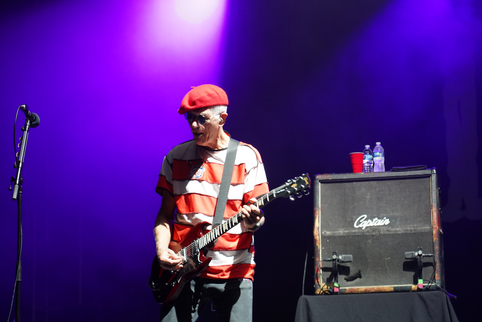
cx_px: 248
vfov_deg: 12.6
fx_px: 1459
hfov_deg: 18.8
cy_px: 163
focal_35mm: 109
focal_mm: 105
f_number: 4
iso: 2500
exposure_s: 1/160
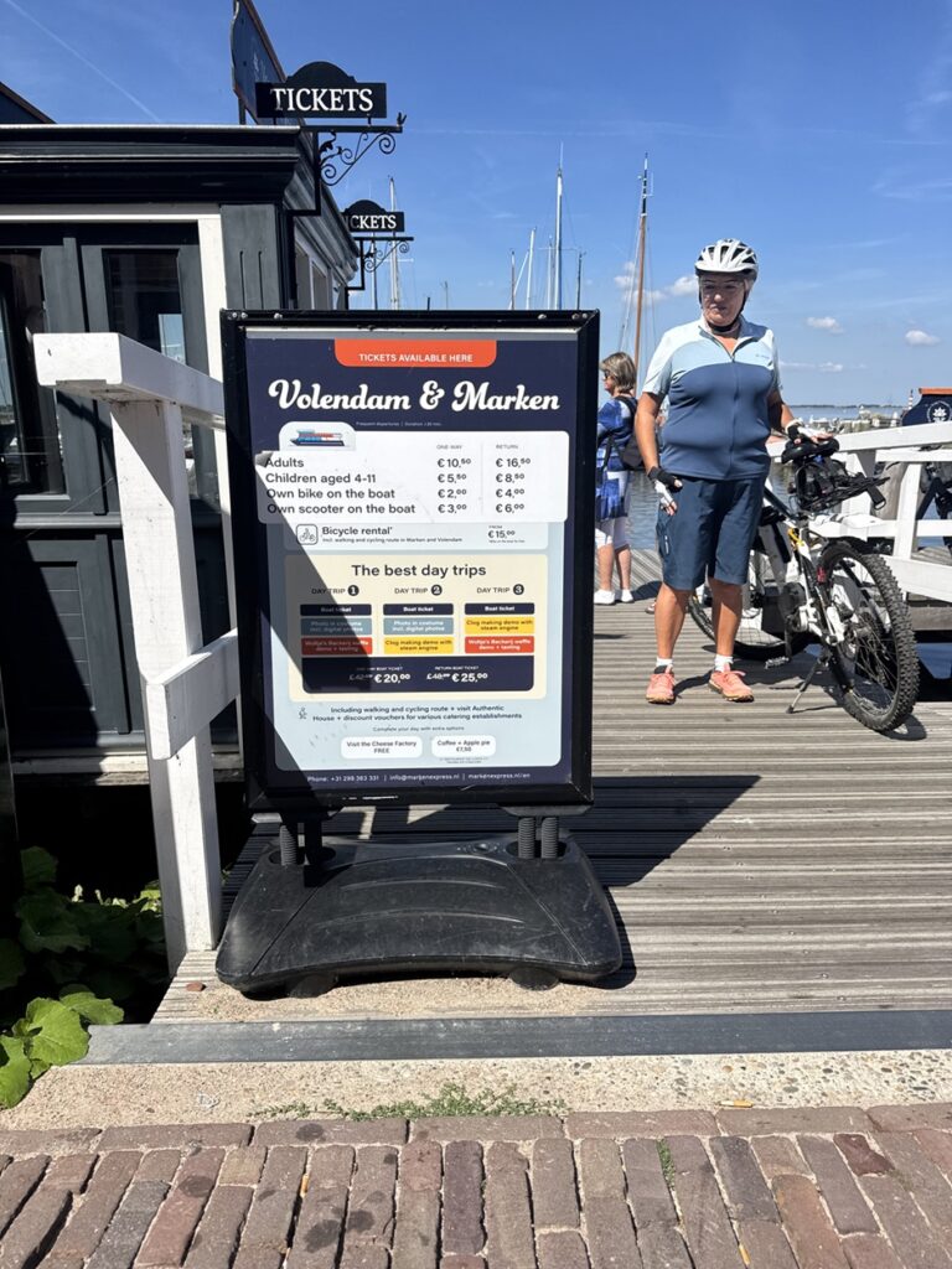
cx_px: 476
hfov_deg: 56.8
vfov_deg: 71.6
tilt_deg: -15.0
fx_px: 880
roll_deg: -0.4
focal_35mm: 24
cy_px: 634
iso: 80
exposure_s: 1/7092
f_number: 1.78
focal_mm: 6.76
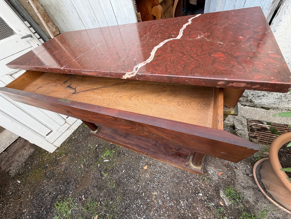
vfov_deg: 85.7
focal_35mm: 14
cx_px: 146
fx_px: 118
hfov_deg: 102.1
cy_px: 110
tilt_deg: -48.6
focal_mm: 2.22
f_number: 2.2
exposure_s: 1/121
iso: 80
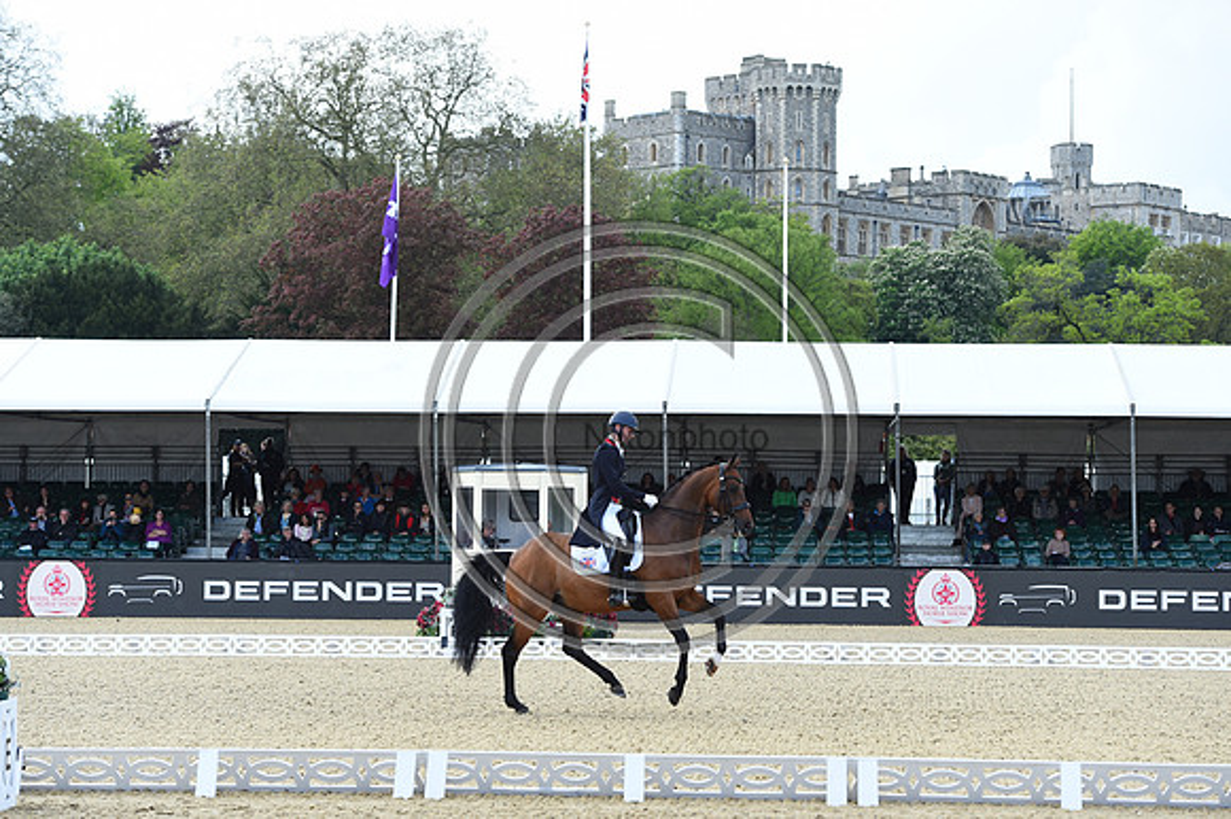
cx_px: 616
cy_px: 410
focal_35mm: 92
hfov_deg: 22.2
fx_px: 3144
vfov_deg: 14.8
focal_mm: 92
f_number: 5
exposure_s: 1/1600
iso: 720
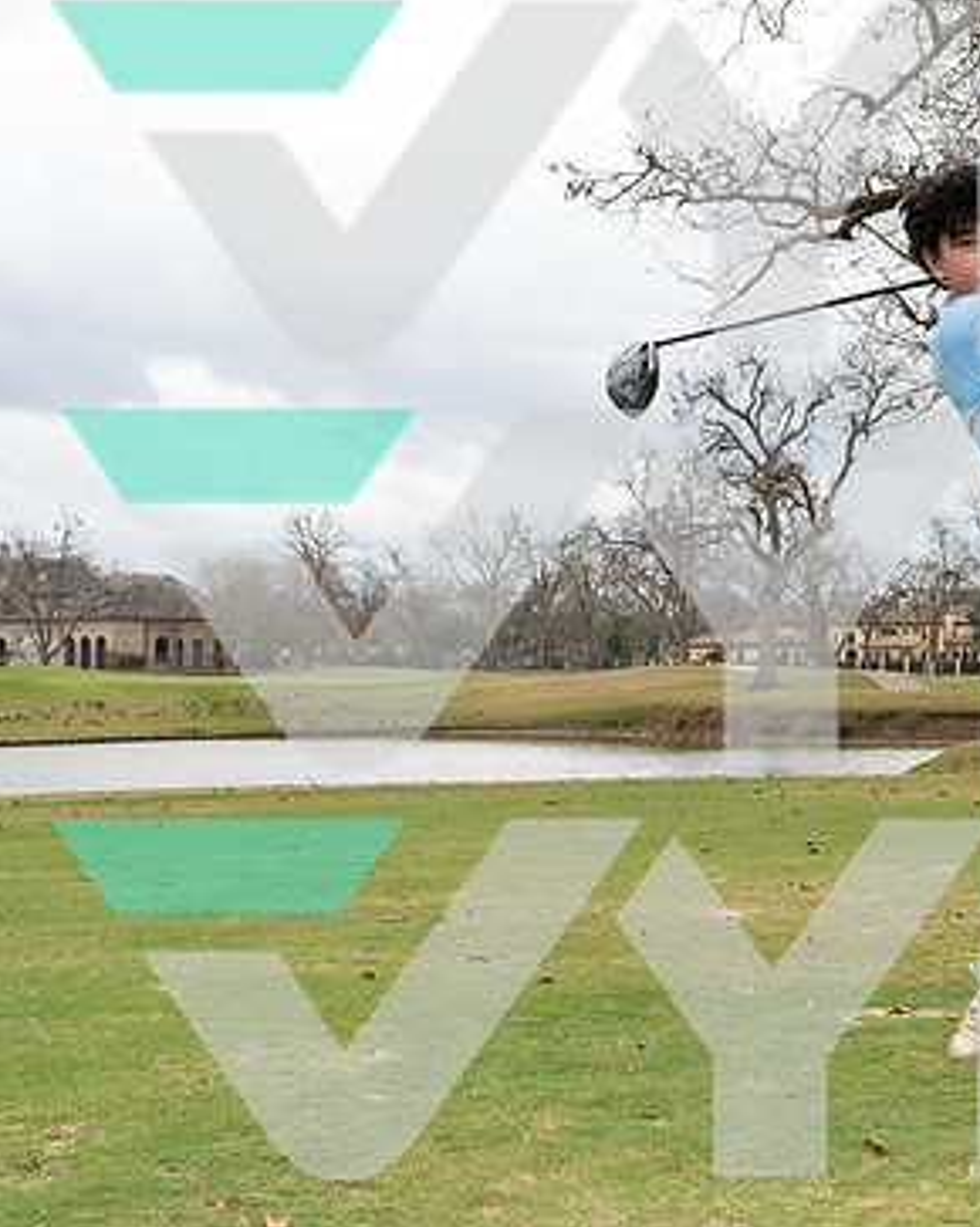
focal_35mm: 51
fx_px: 1851
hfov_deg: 28.3
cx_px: 923
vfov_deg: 36.7
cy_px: 590
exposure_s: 1/250
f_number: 9
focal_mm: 34
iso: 400
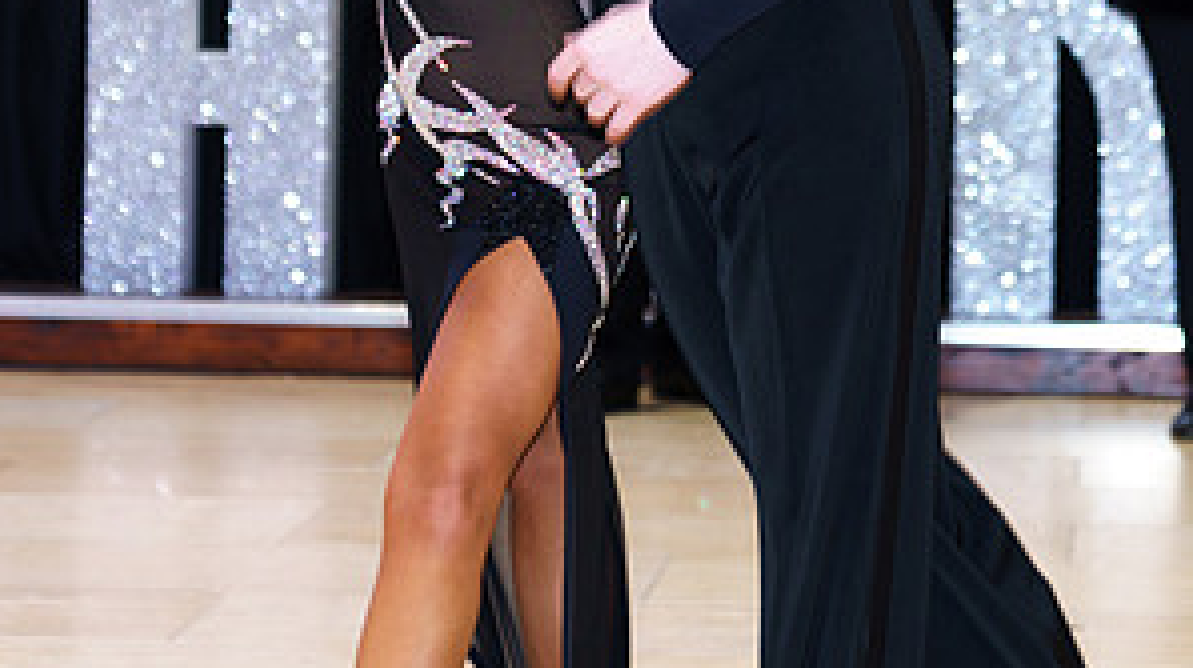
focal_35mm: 209
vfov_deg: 5.8
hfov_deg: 10.3
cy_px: -196
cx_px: 590
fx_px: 6606
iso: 400
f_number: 2.8
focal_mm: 62
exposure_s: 1/60
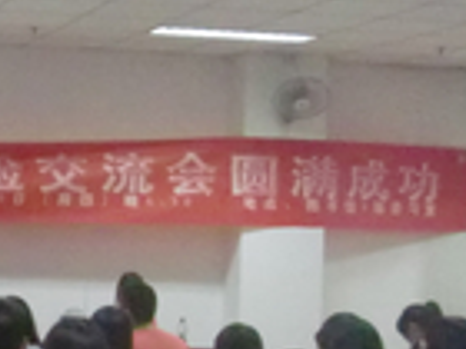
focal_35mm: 114
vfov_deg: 13.0
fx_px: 1535
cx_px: -200
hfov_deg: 16.0
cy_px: 251
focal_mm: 6.66
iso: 1600
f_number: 3.9
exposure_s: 1/40
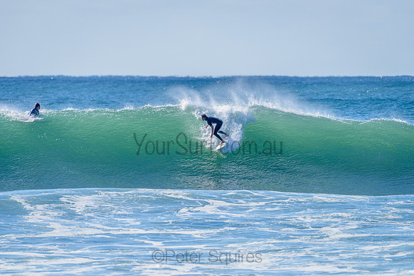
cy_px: 138
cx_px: 210
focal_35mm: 511
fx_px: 5872
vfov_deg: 2.7
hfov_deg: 4.0
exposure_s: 1/2000
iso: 220
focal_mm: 500
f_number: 5.6
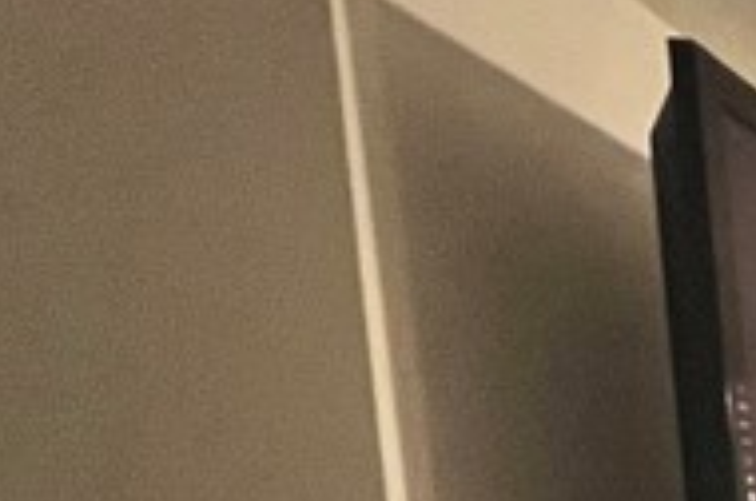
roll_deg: +2.4
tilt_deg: -5.6
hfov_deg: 16.4
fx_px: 1530
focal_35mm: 73
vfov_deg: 16.1
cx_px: 1695
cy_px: 859
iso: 500
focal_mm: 1.57
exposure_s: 1/60
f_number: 1.8
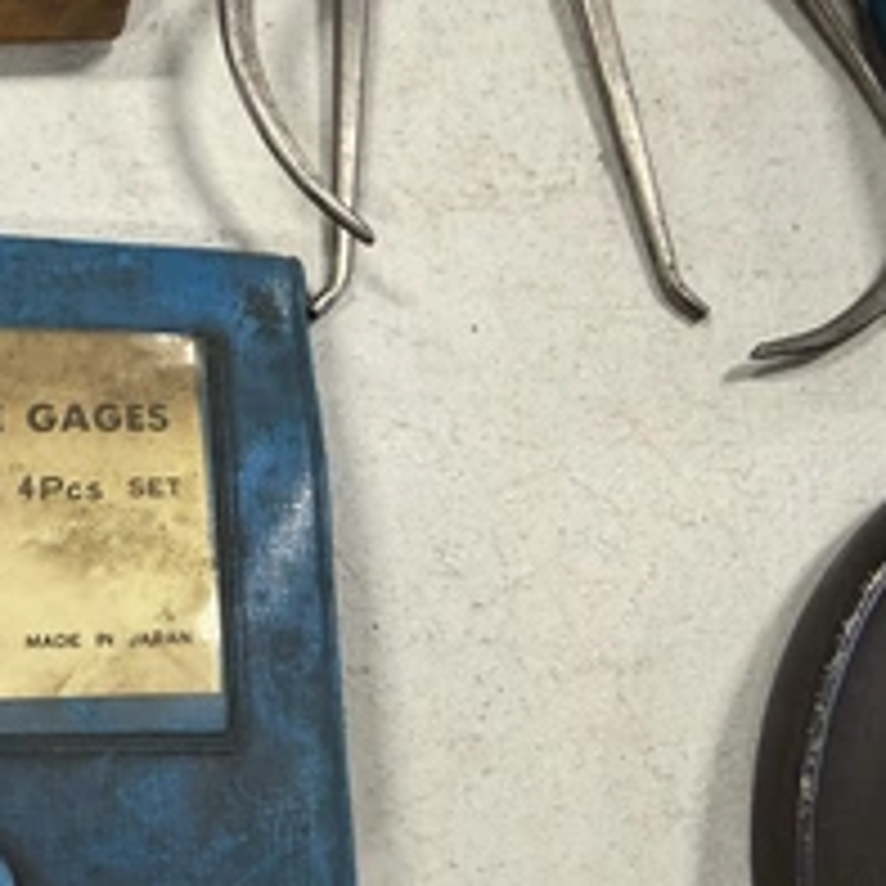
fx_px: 1245
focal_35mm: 43
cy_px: 445
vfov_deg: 39.2
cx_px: 207
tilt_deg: -72.0
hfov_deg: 38.0
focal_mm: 2.22
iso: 200
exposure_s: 1/60
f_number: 2.2
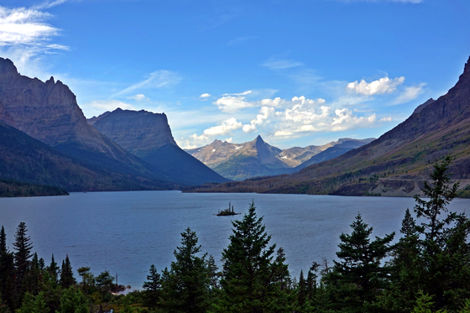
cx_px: 235
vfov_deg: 29.2
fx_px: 600
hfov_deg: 42.8
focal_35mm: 46
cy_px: 156
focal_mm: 16.86
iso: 125
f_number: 5.6
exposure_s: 1/500
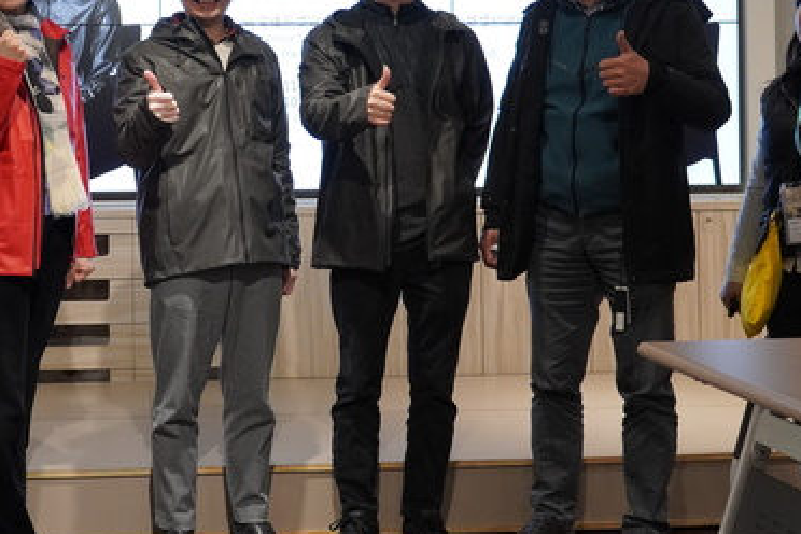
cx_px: 217
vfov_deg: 20.8
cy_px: 135
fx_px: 1445
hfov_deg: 30.6
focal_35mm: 65
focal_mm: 23
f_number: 4
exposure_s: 1/160
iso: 1600
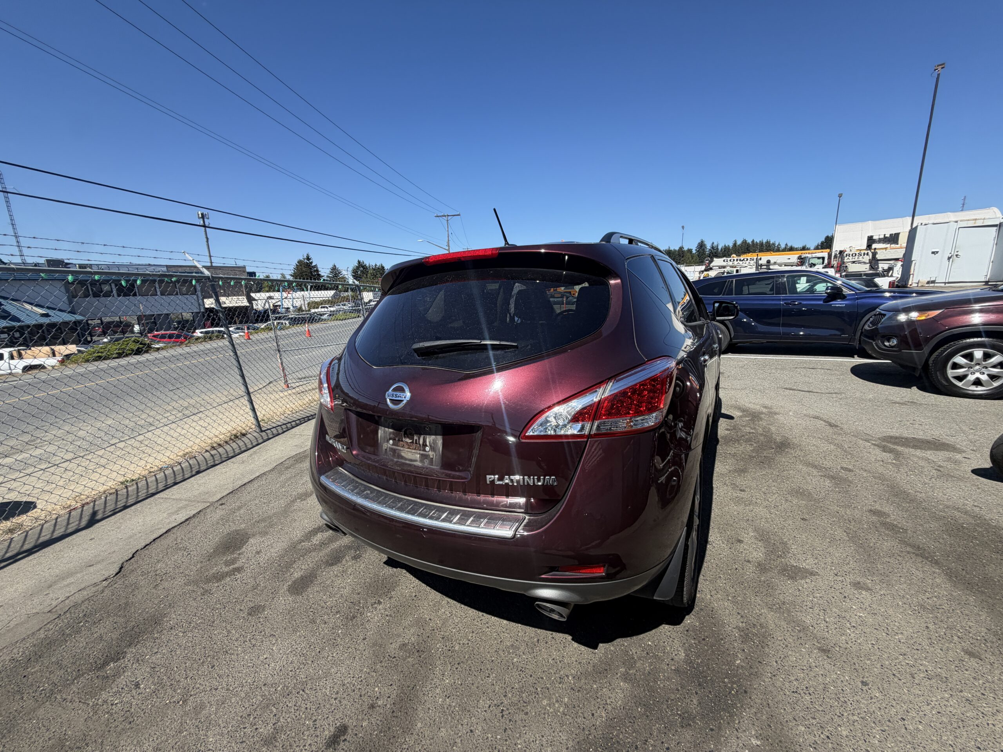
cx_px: 502
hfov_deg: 102.1
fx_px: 406
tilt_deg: -14.9
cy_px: 376
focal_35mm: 14
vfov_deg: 85.7
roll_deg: -0.8
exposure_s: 1/770
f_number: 2.2
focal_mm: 2.22
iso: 25
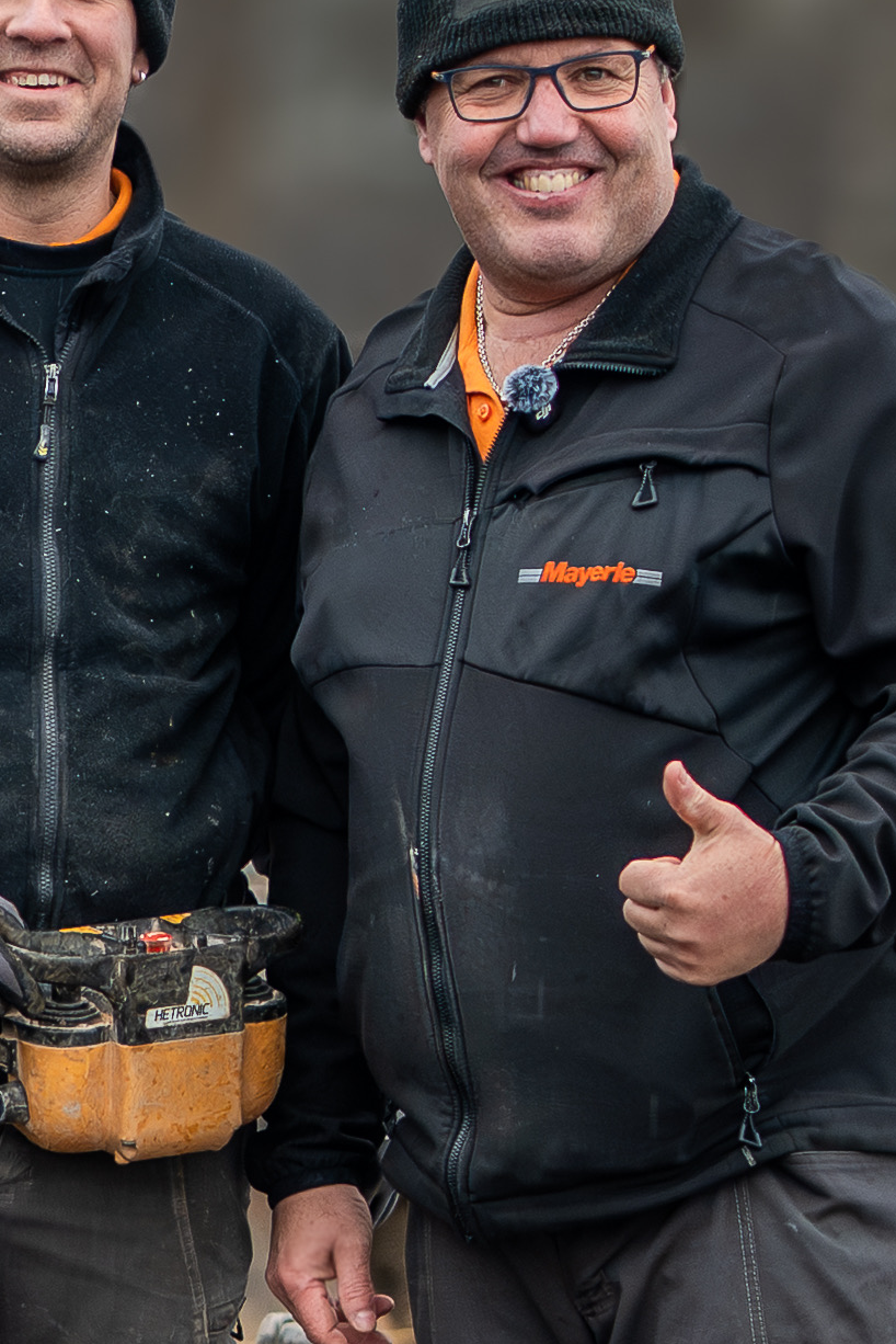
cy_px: 731
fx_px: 7462
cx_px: -543
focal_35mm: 200
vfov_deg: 10.3
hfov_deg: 6.8
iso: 800
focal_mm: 35
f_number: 1.4
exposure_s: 1/160
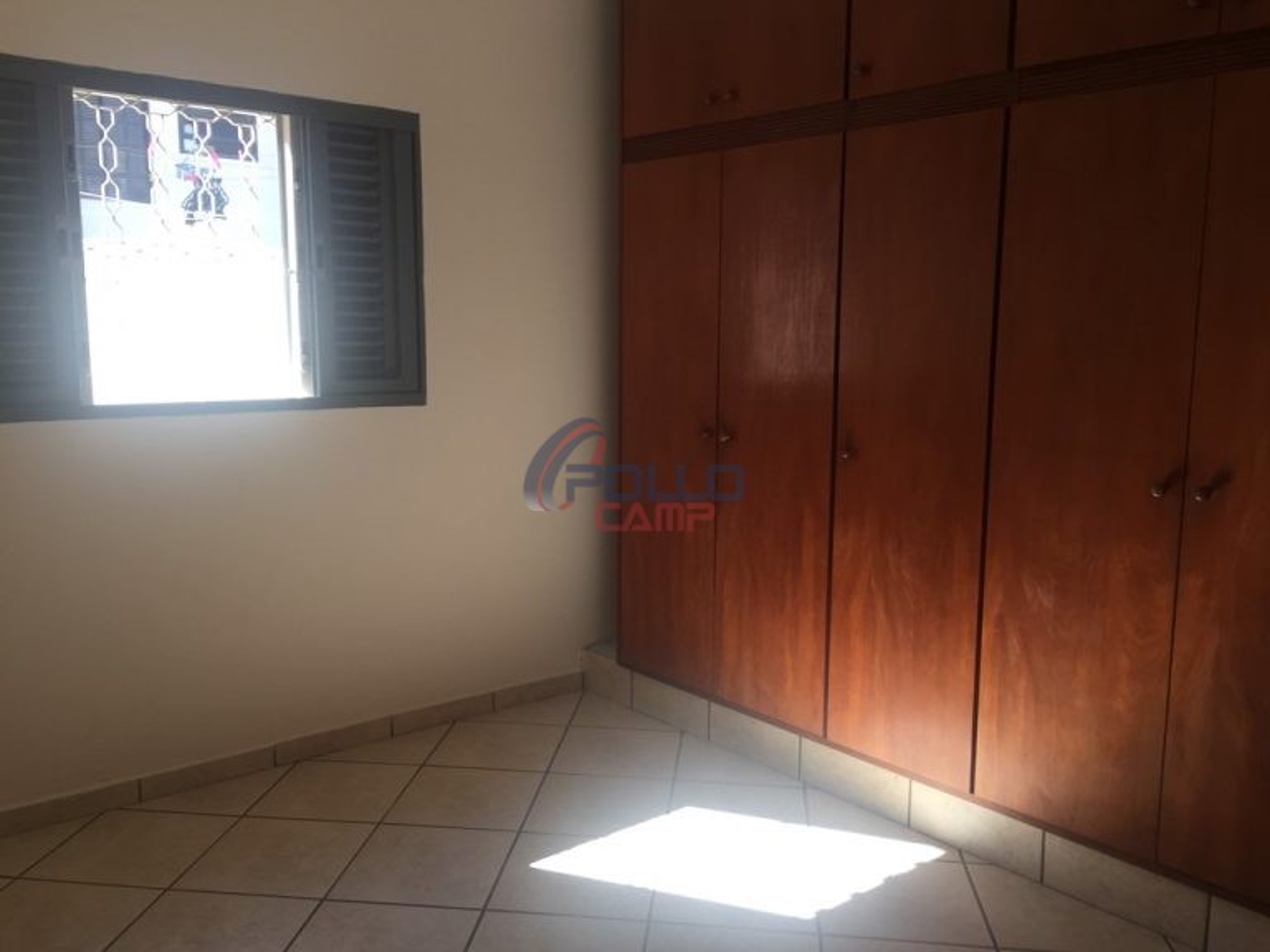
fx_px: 1064
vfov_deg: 48.2
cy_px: 476
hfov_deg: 61.7
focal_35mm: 29
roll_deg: -1.9
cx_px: 635
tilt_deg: -5.8
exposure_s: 1/120
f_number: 2.2
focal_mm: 4.15
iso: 32
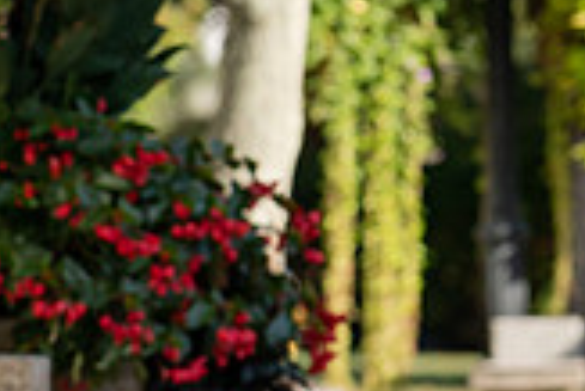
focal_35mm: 1065
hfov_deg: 1.9
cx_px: 822
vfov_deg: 1.3
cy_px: 142
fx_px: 17321
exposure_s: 1/800
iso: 200
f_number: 4.5
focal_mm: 300
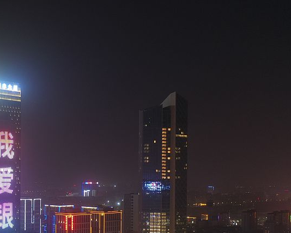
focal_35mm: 59
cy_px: 187
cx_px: 8
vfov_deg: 25.4
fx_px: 509
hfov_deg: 30.0
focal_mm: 10.26
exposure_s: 1
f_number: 2.8
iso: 100
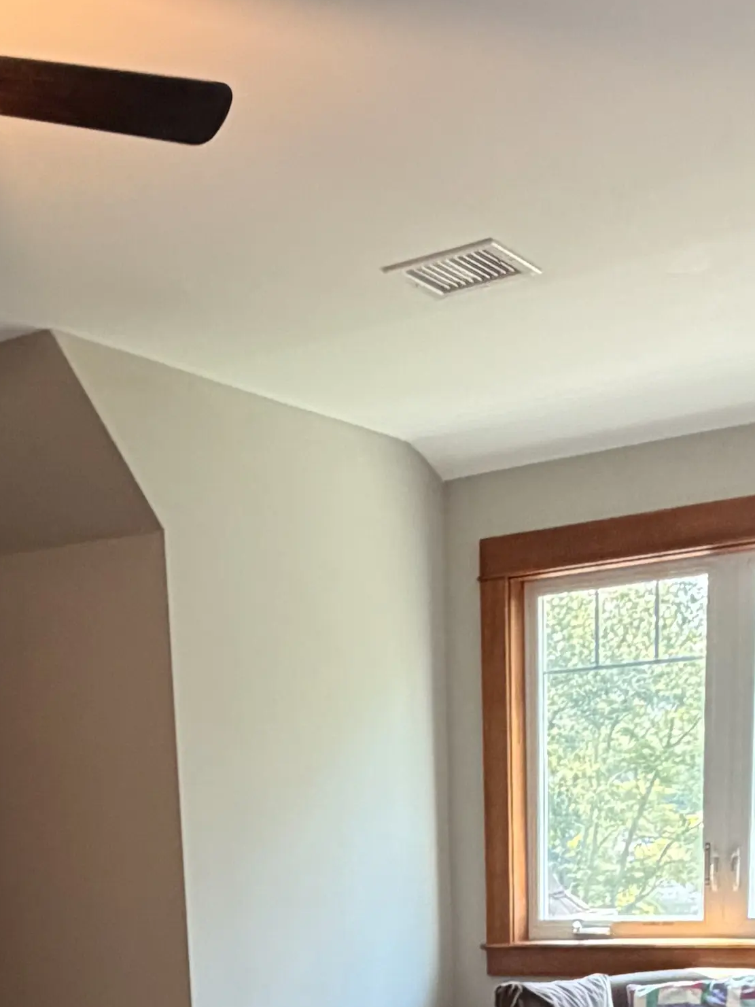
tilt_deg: -14.1
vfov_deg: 30.3
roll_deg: +3.6
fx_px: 1570
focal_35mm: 54
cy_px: 1207
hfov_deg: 26.8
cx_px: 233
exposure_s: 1/60
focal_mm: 2.22
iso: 320
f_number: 2.2
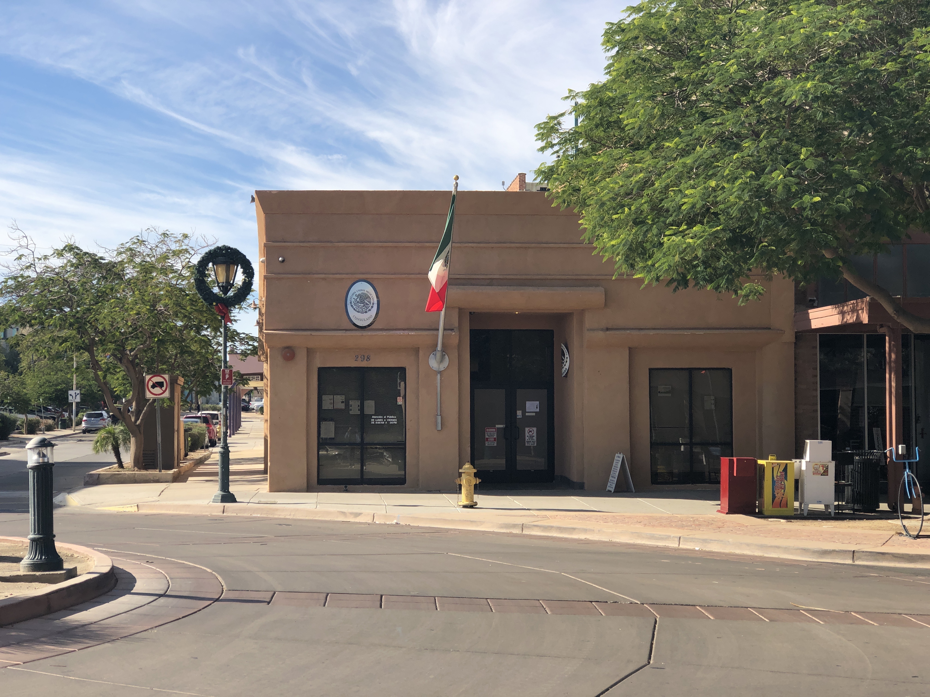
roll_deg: -0.1
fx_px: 1531
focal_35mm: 57
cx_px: 465
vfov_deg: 25.7
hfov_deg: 33.8
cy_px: 348
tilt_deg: +1.8
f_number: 2.8
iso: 20
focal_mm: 6.6
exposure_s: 1/666
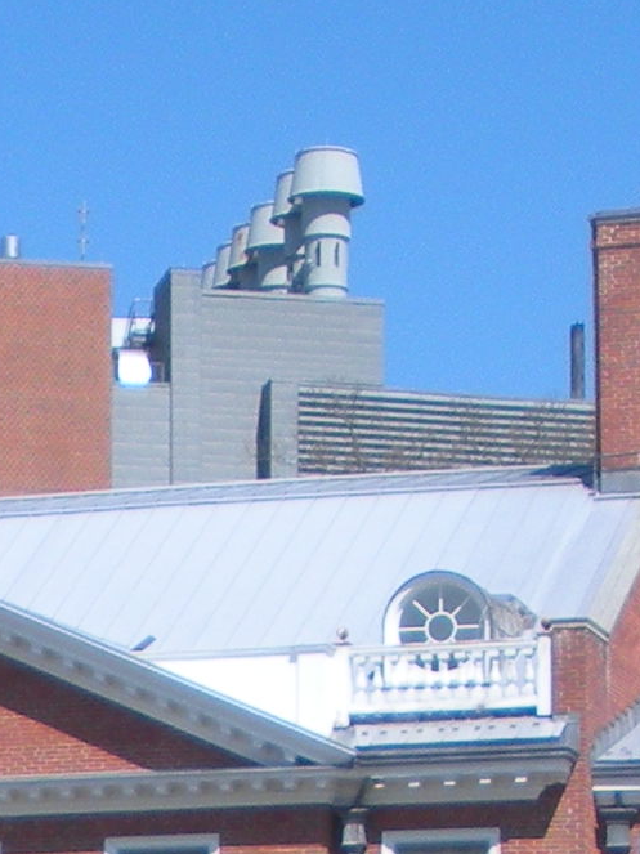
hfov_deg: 7.4
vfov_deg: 9.5
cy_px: 1532
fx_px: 4883
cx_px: -261
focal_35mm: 198
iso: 64
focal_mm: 6.3
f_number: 3.5
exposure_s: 1/641
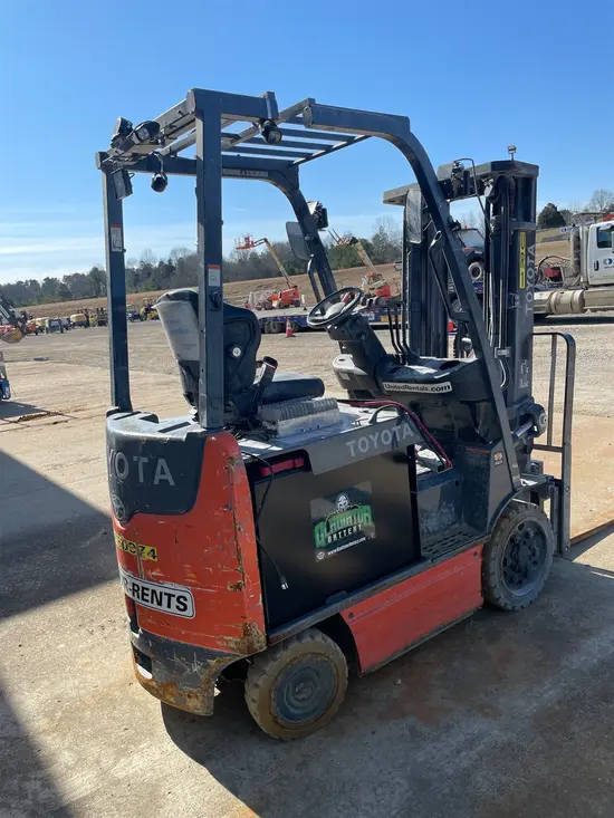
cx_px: 307
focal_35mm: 26
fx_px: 615
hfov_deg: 53.1
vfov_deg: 67.3
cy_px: 409
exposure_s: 1/2353
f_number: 1.6
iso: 32
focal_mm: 4.2
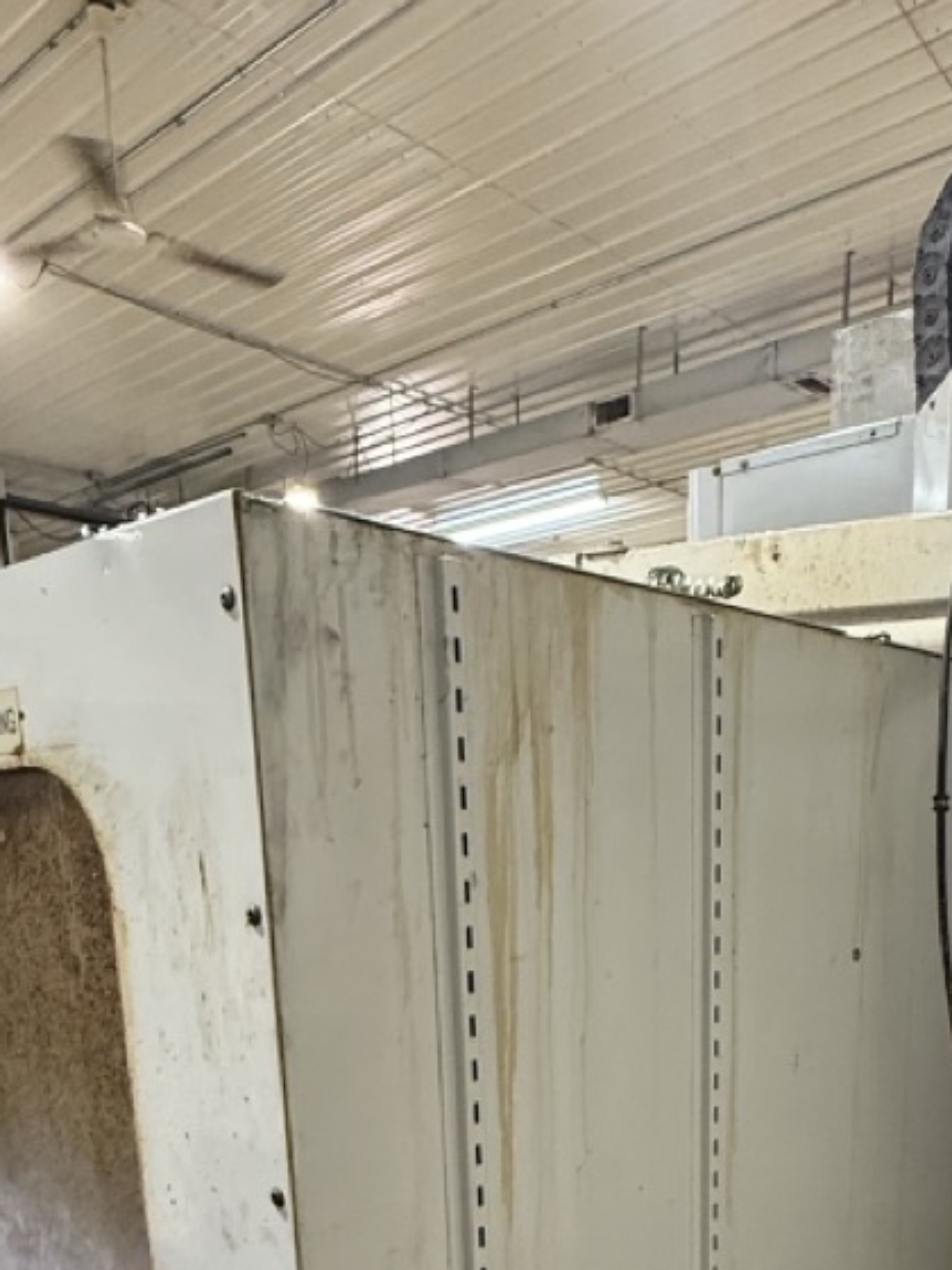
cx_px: 637
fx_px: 1173
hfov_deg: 43.5
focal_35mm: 32
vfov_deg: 51.7
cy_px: 1086
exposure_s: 1/60
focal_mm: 2.22
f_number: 2.2
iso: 400
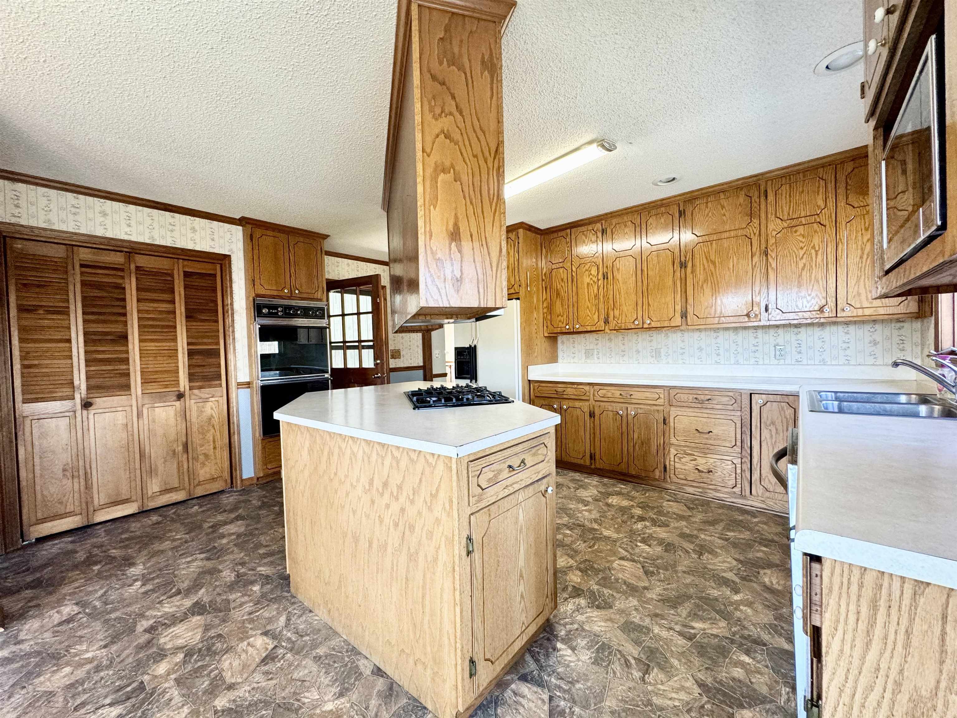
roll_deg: +1.8
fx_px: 387
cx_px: 478
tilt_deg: -1.1
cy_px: 359
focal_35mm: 14
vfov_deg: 85.7
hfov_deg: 102.1
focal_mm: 2.22
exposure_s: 1/120
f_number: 2.2
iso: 200
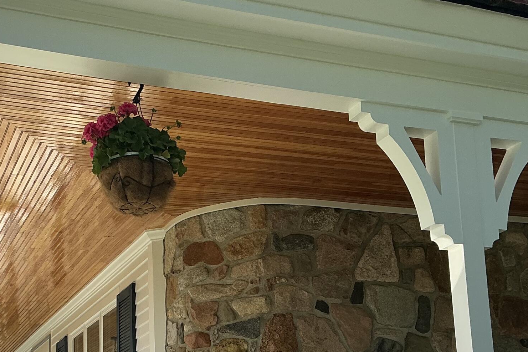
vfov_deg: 22.3
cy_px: 338
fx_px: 865
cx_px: 183
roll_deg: +2.0
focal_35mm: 59
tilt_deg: +9.3
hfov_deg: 33.7
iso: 25
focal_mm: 3
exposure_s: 1/842
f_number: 1.8
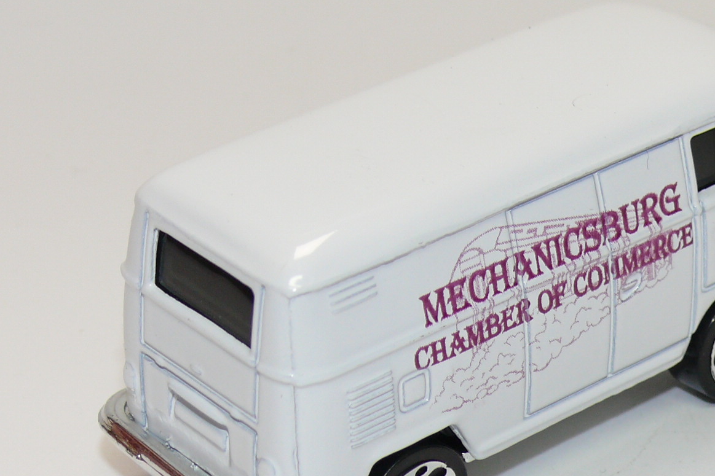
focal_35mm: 146
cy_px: 249
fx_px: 2899
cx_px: 491
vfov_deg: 9.4
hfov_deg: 14.0
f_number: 4
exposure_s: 1/30
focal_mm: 13.3
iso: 100
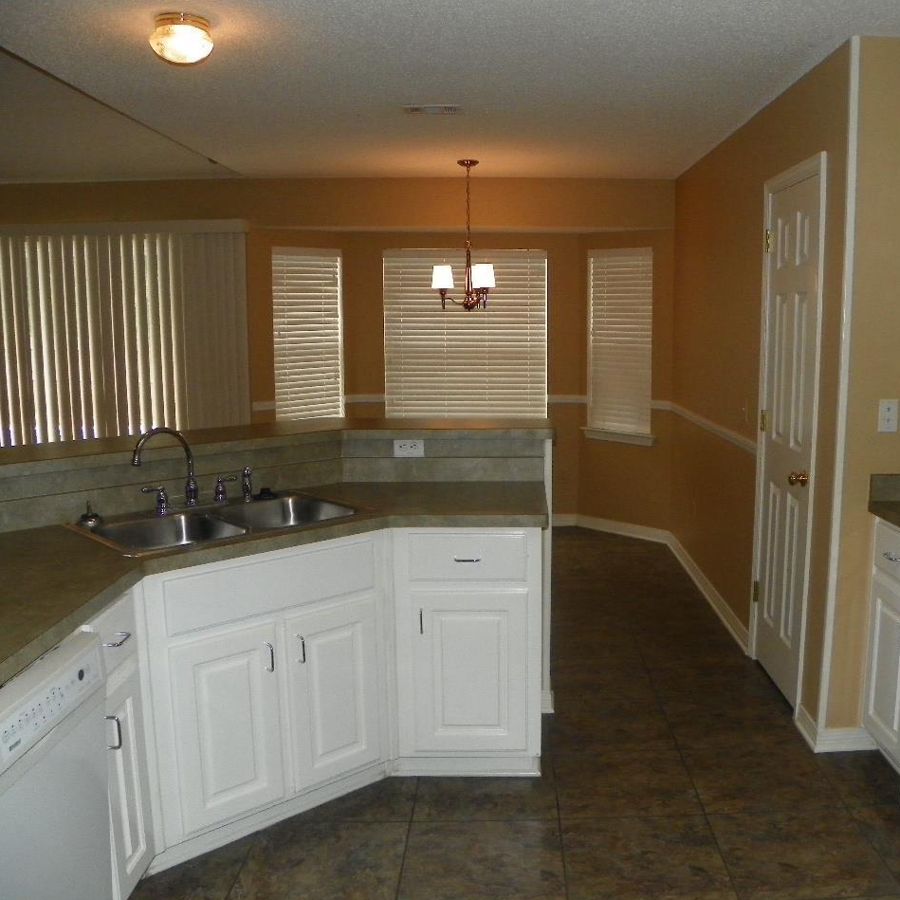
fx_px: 912
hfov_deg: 52.1
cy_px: 451
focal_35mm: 31
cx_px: 547
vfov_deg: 52.5
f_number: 2.8
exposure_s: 1/125
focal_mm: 4.6
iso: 200
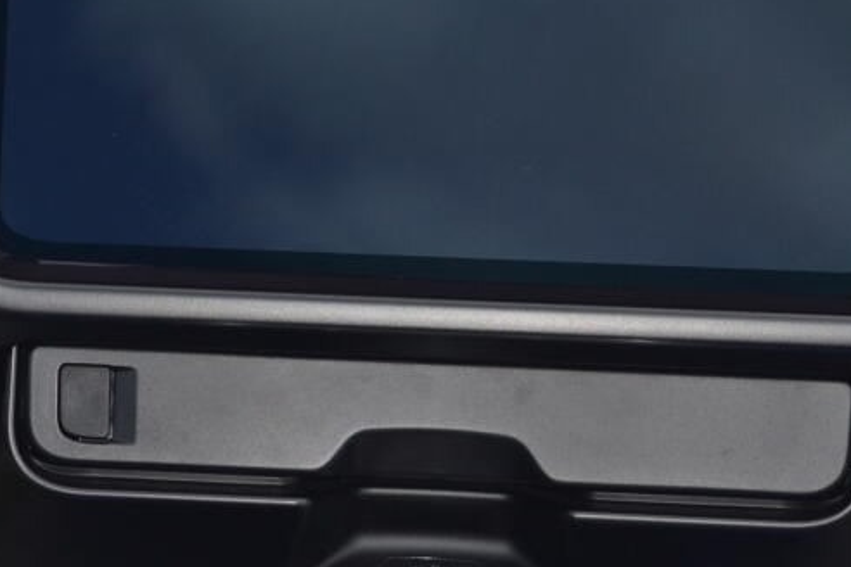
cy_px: 478
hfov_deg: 11.2
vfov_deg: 7.5
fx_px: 4326
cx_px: 445
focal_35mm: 183
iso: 100
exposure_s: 1/200
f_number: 6.3
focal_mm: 30
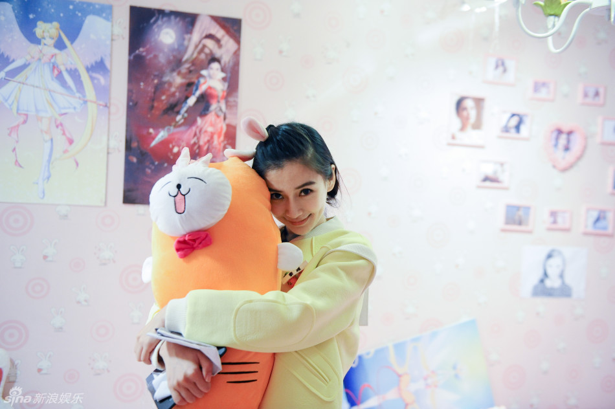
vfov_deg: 35.0
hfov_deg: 50.7
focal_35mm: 38
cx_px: 308
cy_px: 204
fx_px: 649
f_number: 2.8
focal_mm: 38
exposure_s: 1/160
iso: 3200
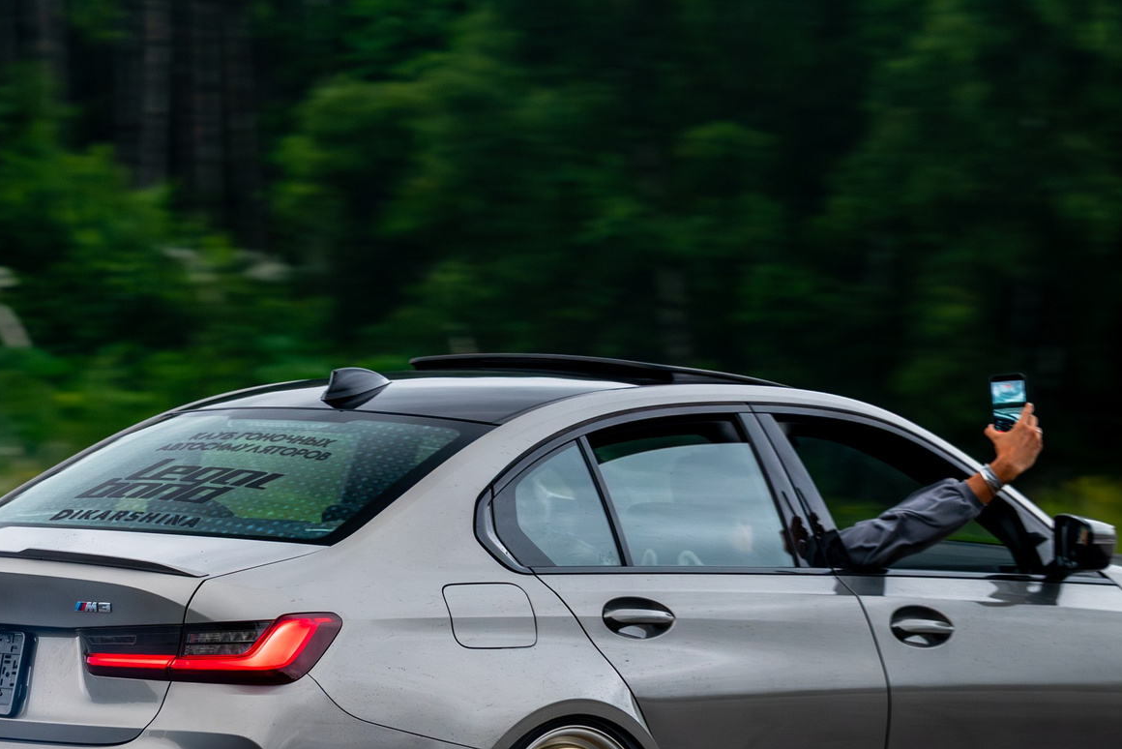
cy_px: 682
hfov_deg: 10.4
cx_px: -91
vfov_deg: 7.0
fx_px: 6079
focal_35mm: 195
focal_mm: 85
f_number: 3.5
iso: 640
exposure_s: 1/250
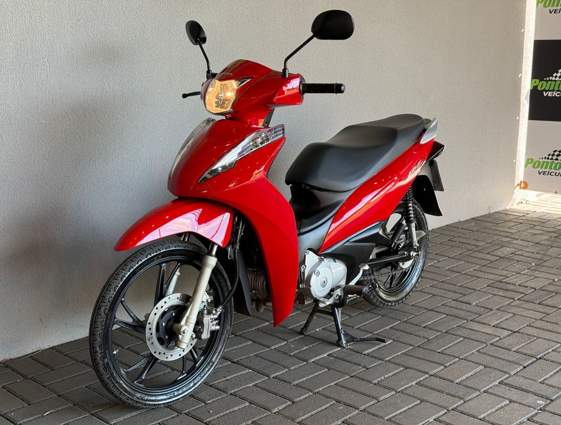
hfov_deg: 39.5
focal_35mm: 48
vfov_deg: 30.4
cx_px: 280
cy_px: 212
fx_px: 781
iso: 64
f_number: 1.78
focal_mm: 6.76
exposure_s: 1/121
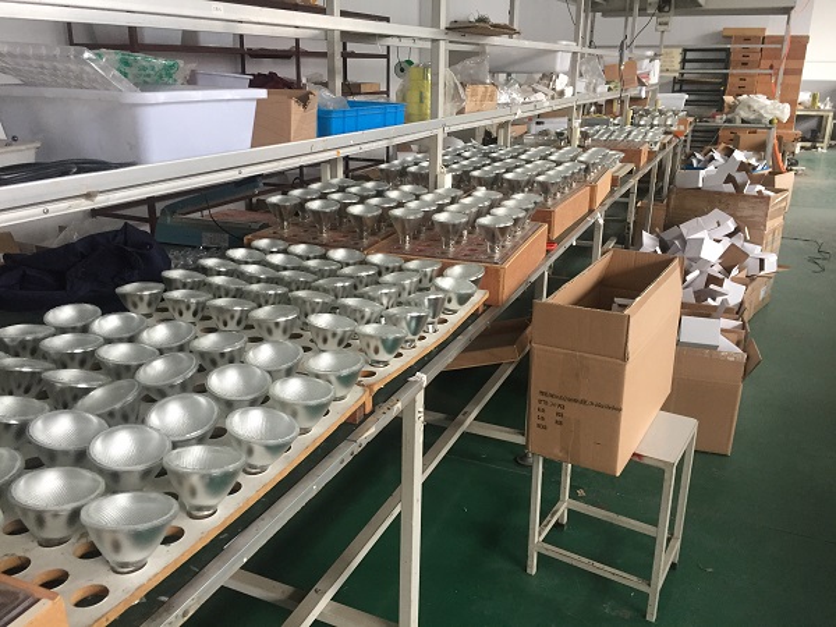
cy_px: 314
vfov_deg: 48.2
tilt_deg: -19.1
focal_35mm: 29
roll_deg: -1.1
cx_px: 418
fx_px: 700
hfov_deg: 61.7
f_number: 2.2
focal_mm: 4.15
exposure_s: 1/33
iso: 160
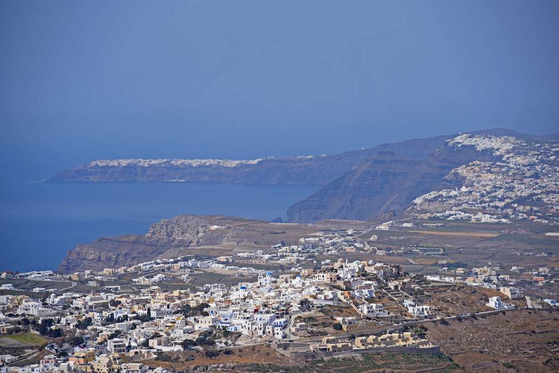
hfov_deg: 17.1
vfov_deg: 11.4
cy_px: 186
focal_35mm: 120
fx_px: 1864
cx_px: 280
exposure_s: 1/1250
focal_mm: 120
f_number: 4
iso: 100
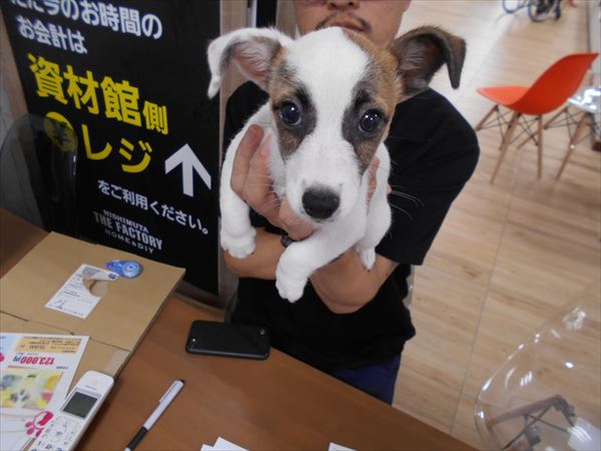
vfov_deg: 53.1
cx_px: 300
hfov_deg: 67.3
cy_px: 226
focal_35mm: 26
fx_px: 451
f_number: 3.2
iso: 140
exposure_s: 1/30
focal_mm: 4.6
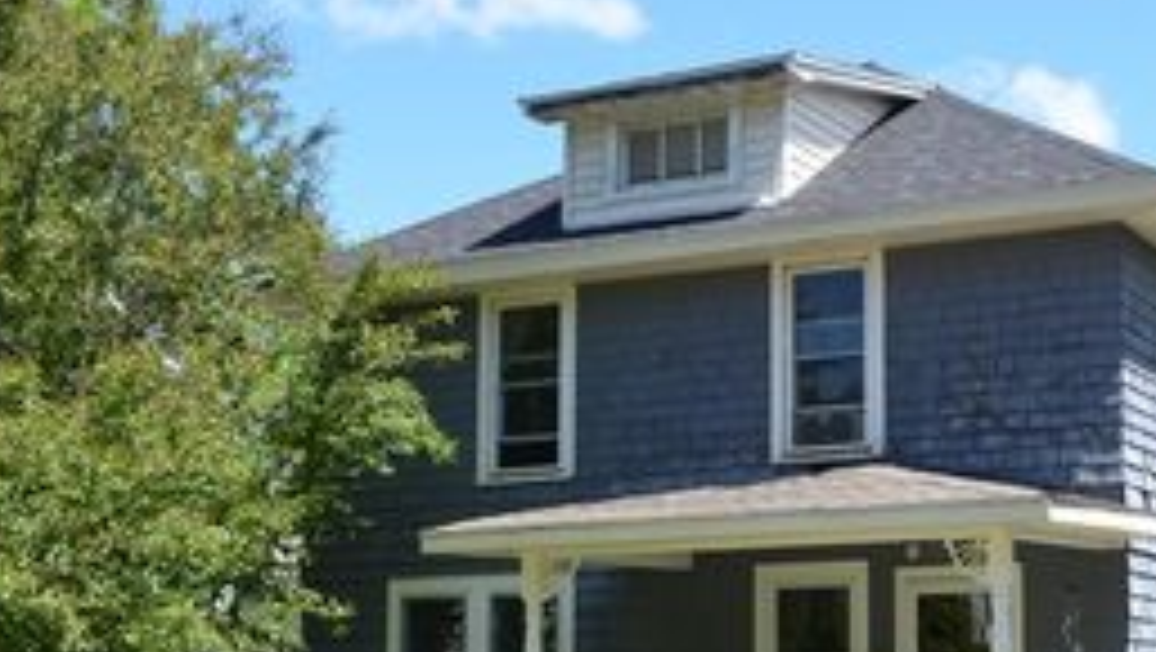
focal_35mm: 61
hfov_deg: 33.4
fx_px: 1871
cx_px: 913
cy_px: 492
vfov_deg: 19.6
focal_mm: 20
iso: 180
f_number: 8
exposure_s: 1/250
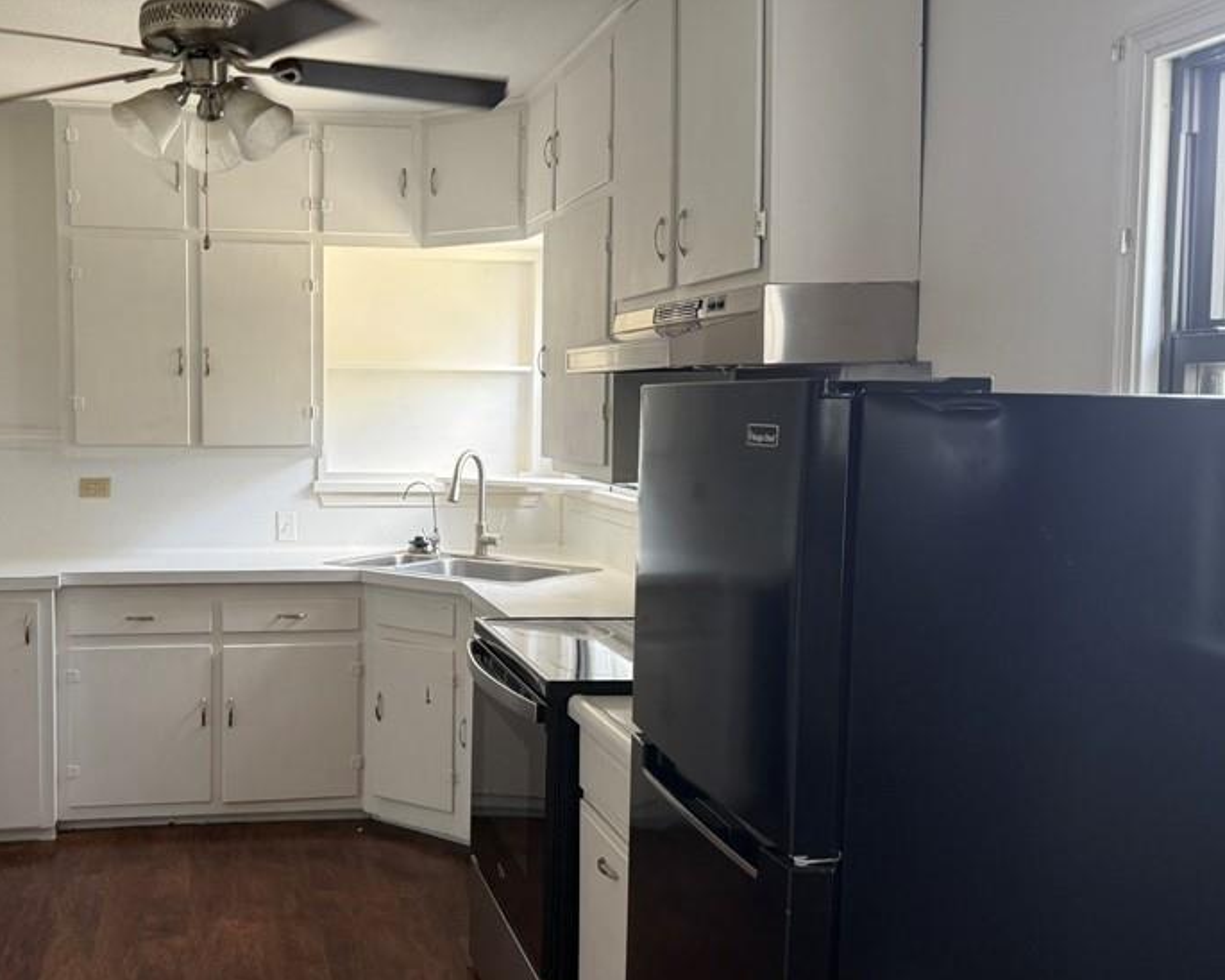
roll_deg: -0.7
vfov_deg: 42.2
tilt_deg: -3.5
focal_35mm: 35
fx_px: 1269
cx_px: 367
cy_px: 483
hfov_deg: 50.2
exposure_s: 1/119
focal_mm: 6.76
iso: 200
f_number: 1.78
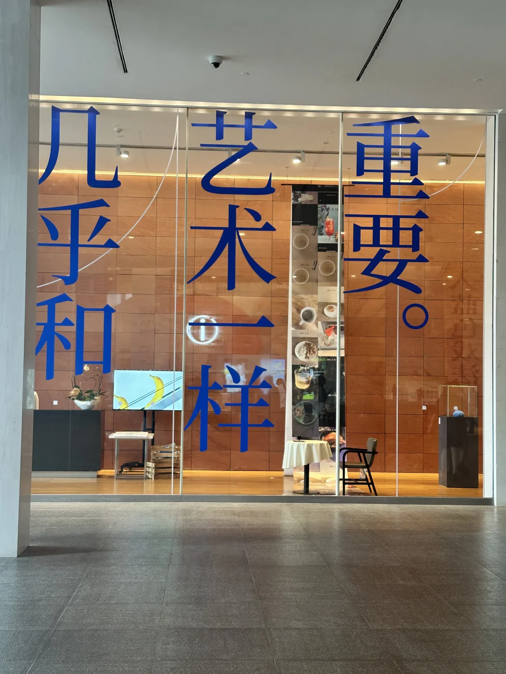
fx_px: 936
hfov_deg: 30.3
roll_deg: -1.7
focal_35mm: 48
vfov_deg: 39.7
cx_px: 253
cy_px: 337
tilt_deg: +2.4
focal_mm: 6.86
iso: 100
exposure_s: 1/50
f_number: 1.78
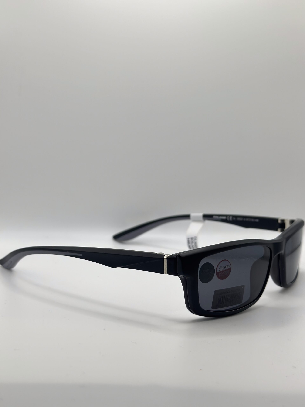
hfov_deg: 30.3
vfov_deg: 39.7
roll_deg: -1.1
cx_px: 152
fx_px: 564
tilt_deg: -12.3
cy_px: 204
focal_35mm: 48
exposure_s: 1/797
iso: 80
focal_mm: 6.86
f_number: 1.78
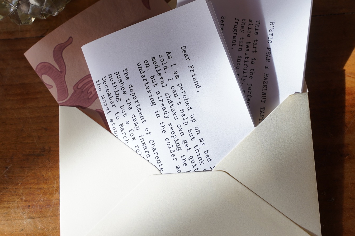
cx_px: 205
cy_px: 79
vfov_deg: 20.5
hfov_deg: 30.5
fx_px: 651
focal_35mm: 66
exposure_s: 1/60
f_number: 4
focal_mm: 37
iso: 100
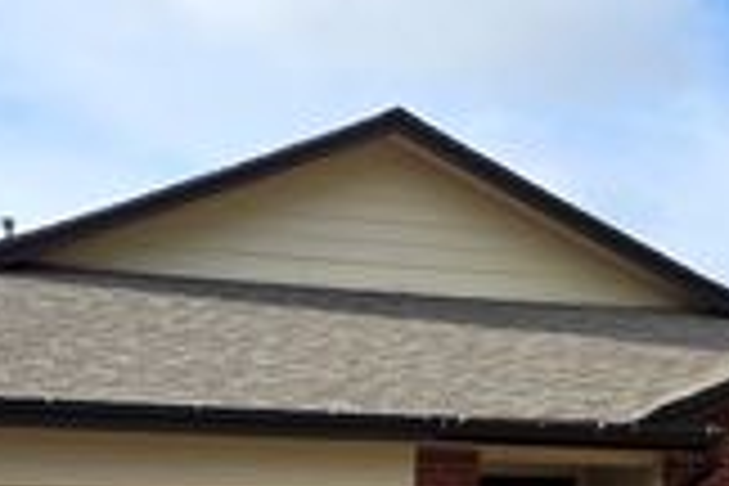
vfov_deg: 17.5
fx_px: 1498
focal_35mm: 74
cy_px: 587
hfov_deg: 27.3
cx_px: 446
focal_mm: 6.25
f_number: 1.7
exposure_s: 1/4145
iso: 80
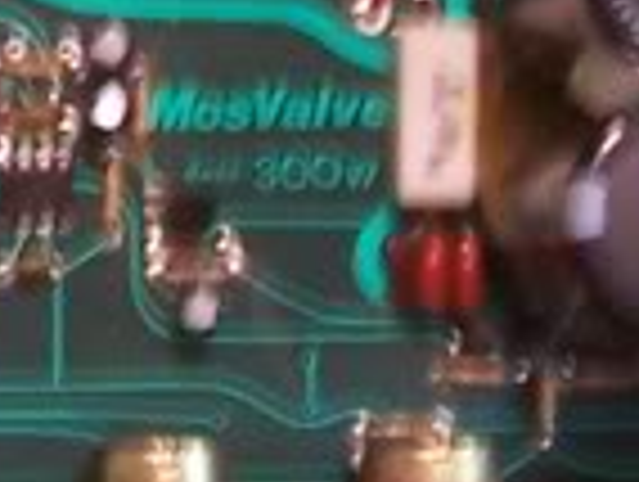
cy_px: -270
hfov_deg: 7.9
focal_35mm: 245
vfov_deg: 6.0
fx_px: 4530
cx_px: -360
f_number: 2.7
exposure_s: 1/8
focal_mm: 5.6
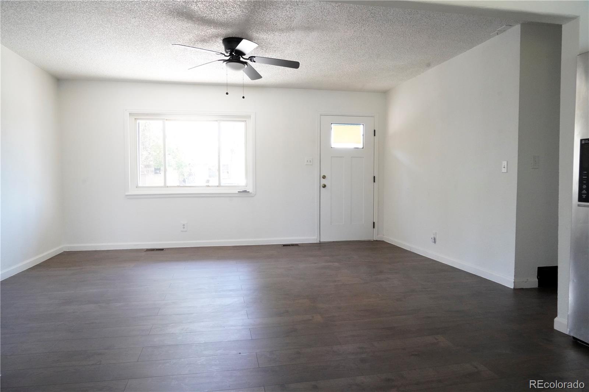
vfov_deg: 53.1
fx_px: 393
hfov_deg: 73.8
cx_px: 294
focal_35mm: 24
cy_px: 196
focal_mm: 24
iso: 6400
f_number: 10
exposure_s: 1/100
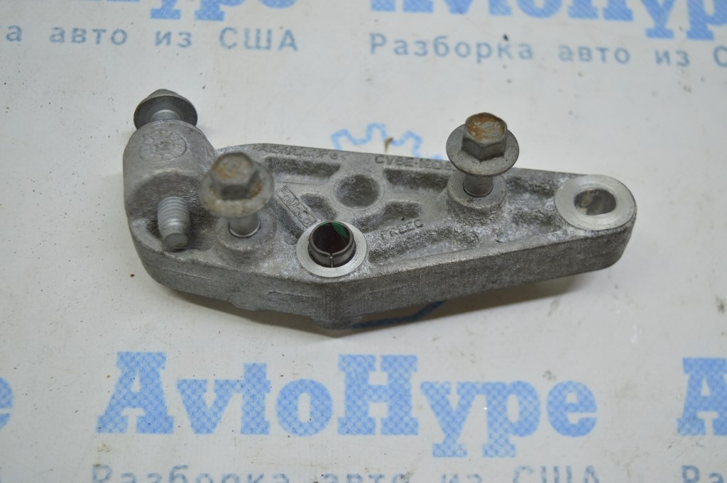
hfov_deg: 43.6
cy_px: 242
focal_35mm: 45
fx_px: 908
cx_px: 364
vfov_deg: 29.8
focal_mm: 30
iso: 400
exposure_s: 1/80
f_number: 4.2
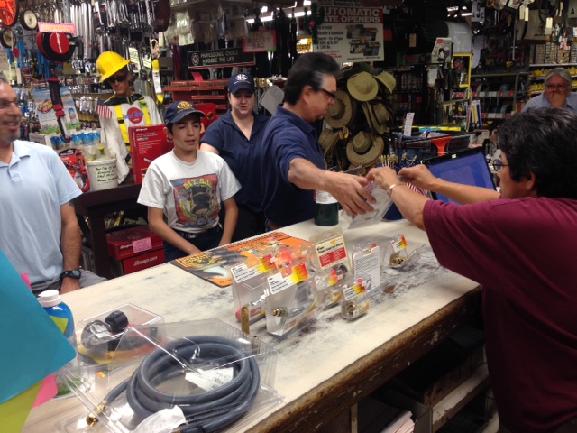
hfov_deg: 55.4
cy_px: 216
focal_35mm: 33
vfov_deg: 42.9
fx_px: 550
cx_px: 288
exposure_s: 1/20
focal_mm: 4.12
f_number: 2.4
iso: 50
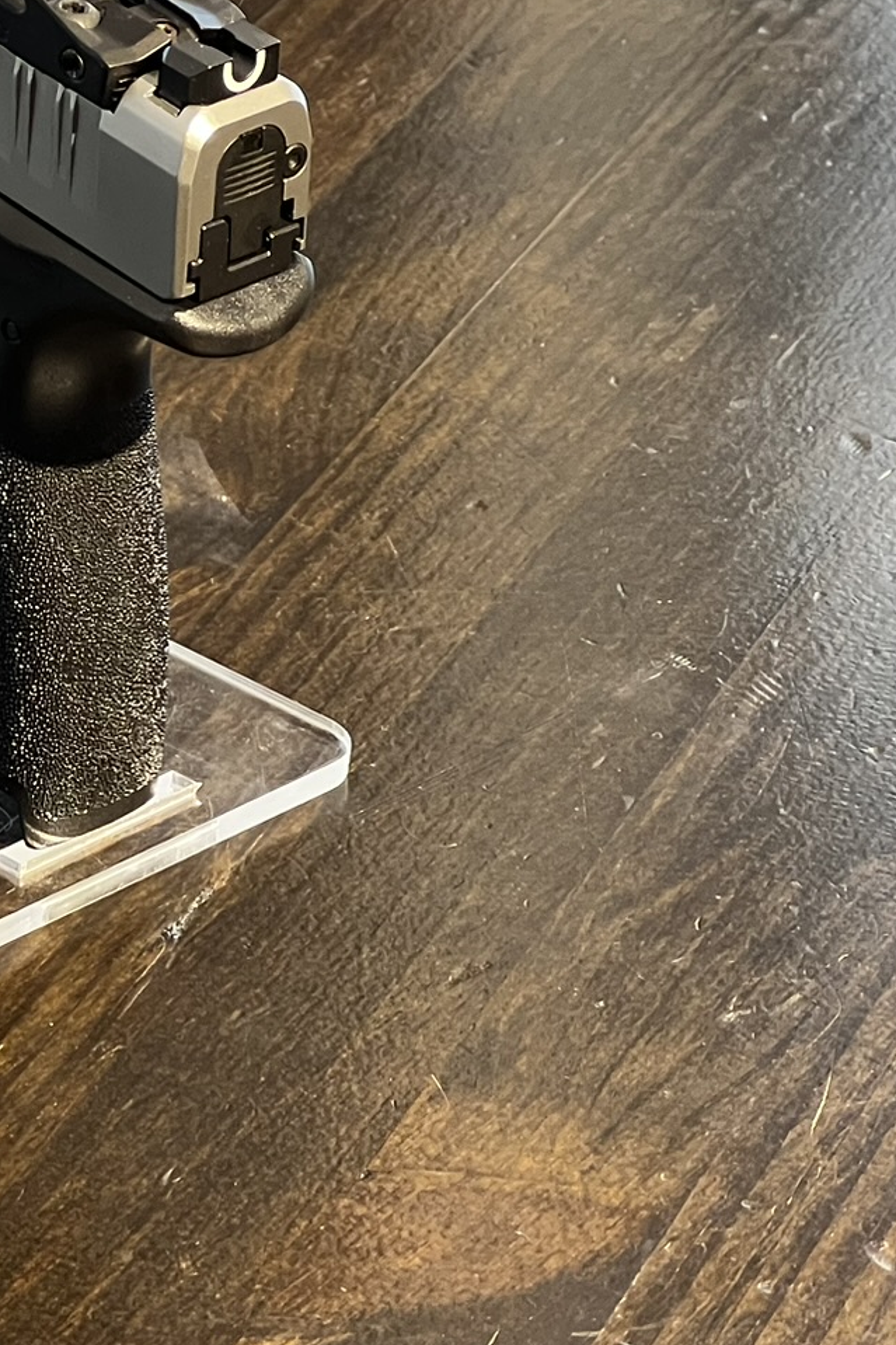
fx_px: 6386
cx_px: -485
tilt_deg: -25.6
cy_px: 411
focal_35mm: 171
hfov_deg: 7.9
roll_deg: +0.0
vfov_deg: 12.0
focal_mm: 9
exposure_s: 1/50
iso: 200
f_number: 2.8
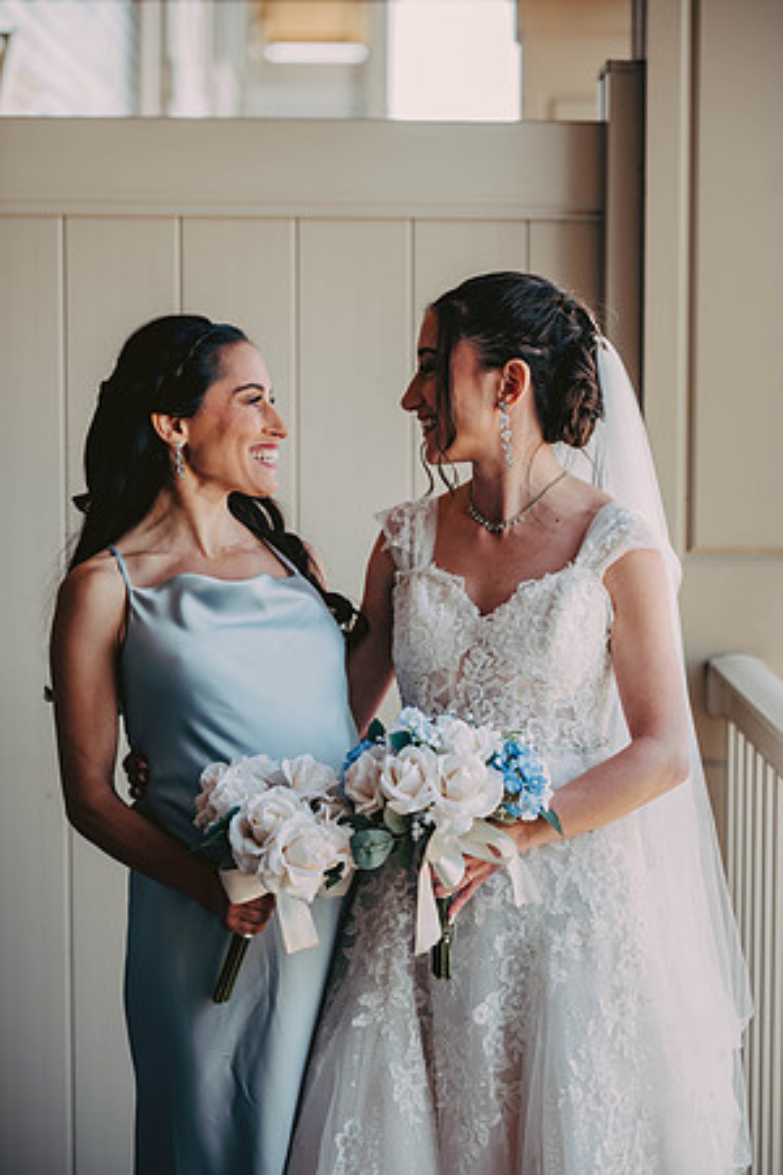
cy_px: 588
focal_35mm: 95
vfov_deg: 21.5
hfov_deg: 14.4
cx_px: 392
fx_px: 3099
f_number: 2.8
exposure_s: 1/320
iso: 320
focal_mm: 95
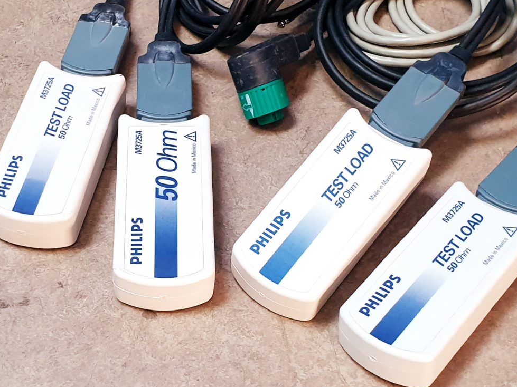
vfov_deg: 21.6
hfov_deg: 28.4
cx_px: 182
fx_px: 1015
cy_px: 238
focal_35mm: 68
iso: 250
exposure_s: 1/50
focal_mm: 4.3
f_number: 2.4
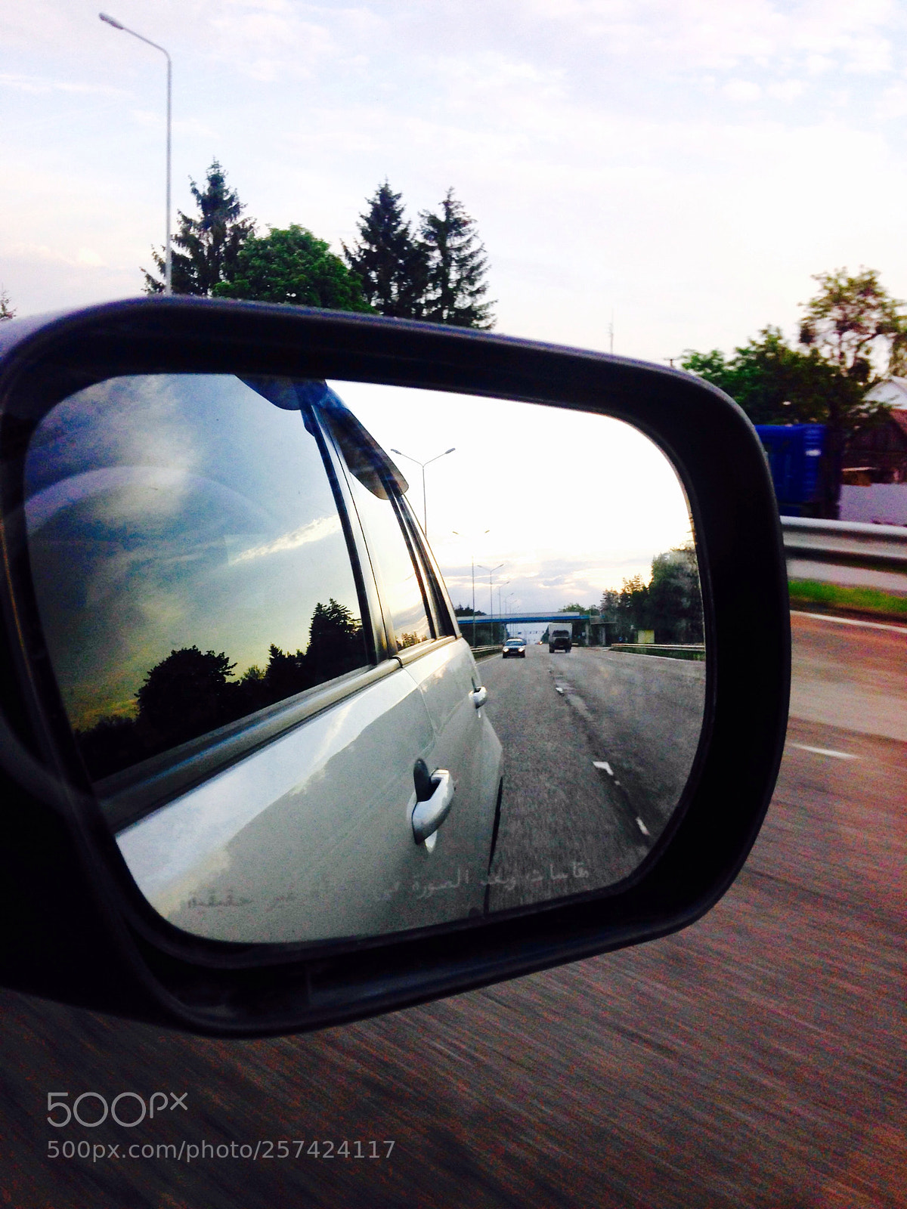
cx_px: 454
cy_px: 604
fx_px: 1153
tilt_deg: -7.1
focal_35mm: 33
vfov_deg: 55.4
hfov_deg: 42.9
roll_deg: -3.0
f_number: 2.4
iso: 50
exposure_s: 1/182
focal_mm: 4.12
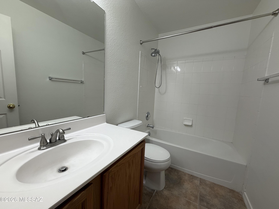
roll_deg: -2.6
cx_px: 140
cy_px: 104
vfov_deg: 85.7
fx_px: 113
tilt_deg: -6.7
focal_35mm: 14
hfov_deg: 102.1
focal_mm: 2.22
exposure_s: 1/120
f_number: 2.2
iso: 160
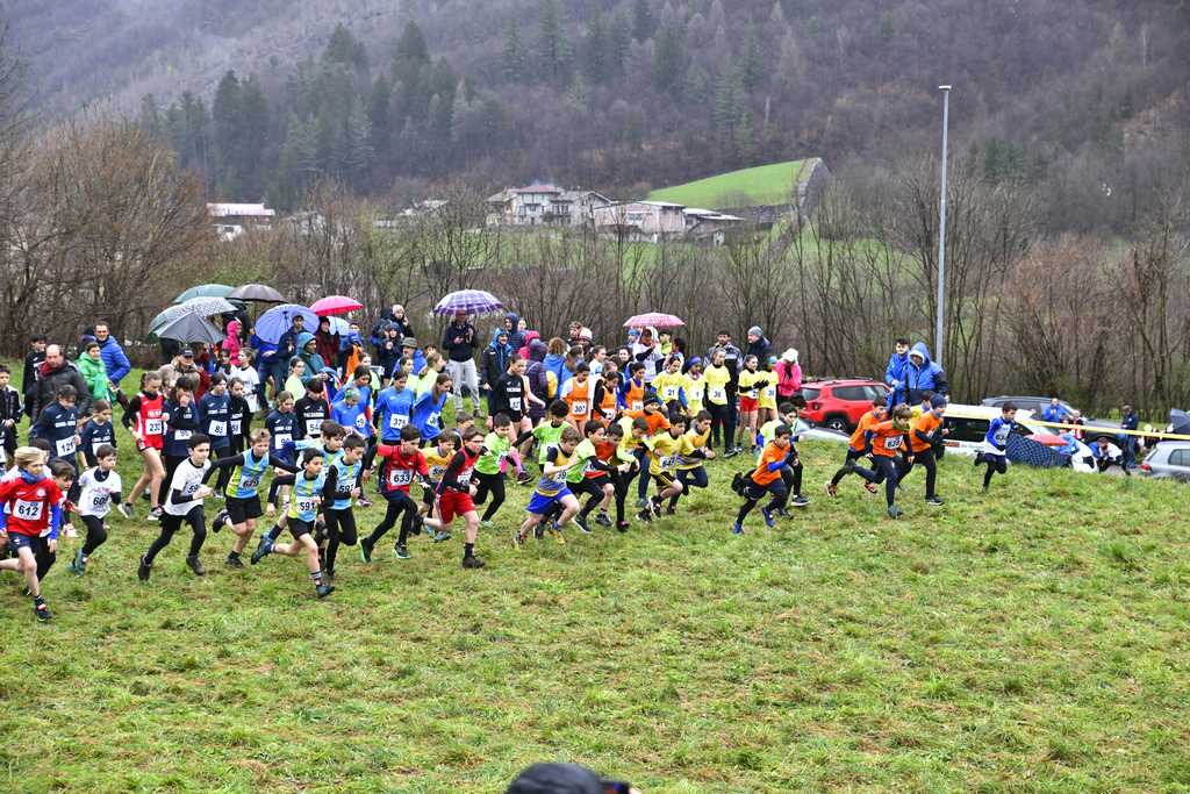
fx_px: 2182
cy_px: 397
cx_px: 595
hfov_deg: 30.5
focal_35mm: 66
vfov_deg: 20.6
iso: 1250
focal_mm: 66
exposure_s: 1/1250
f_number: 5
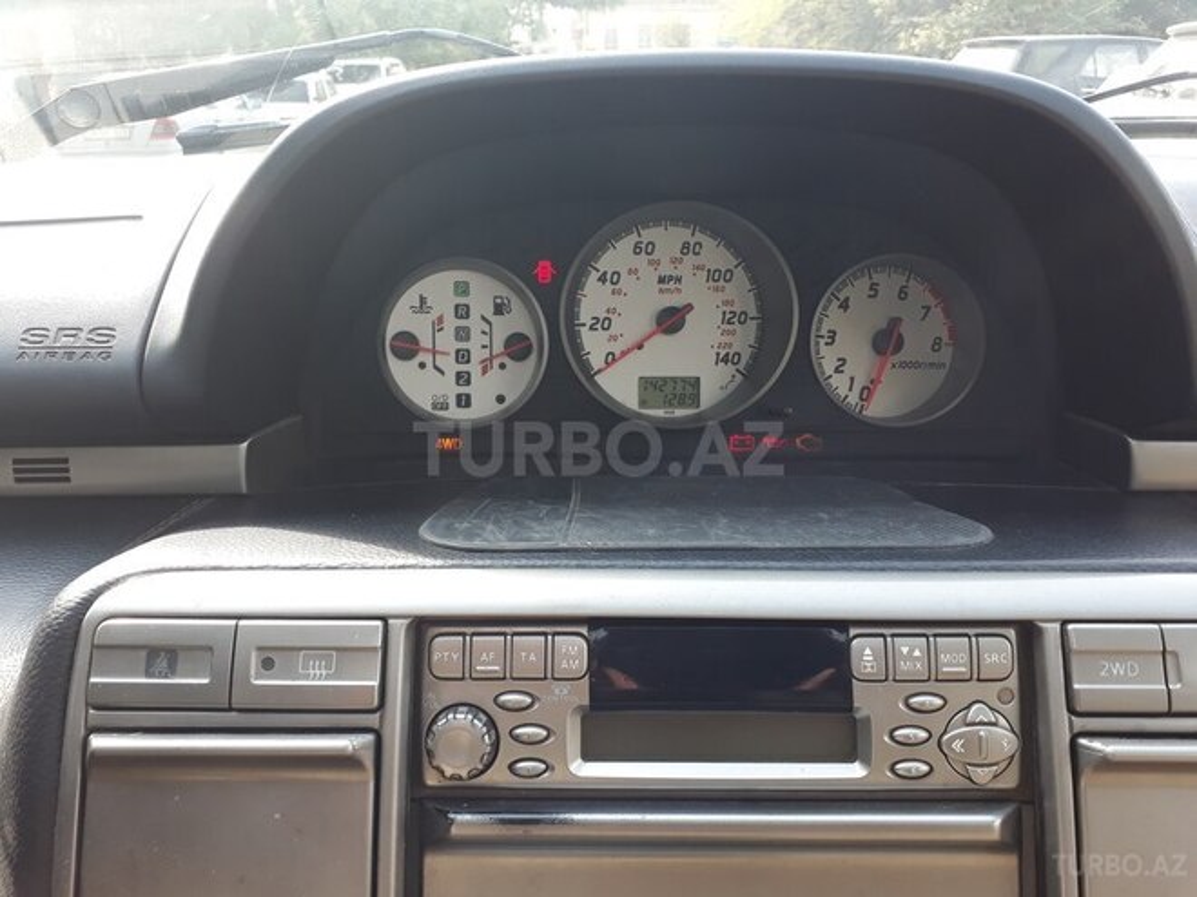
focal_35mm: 27
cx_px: 598
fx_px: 934
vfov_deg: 51.4
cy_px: 448
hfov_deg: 65.3
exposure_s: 1/100
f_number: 1.9
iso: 40
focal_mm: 3.6
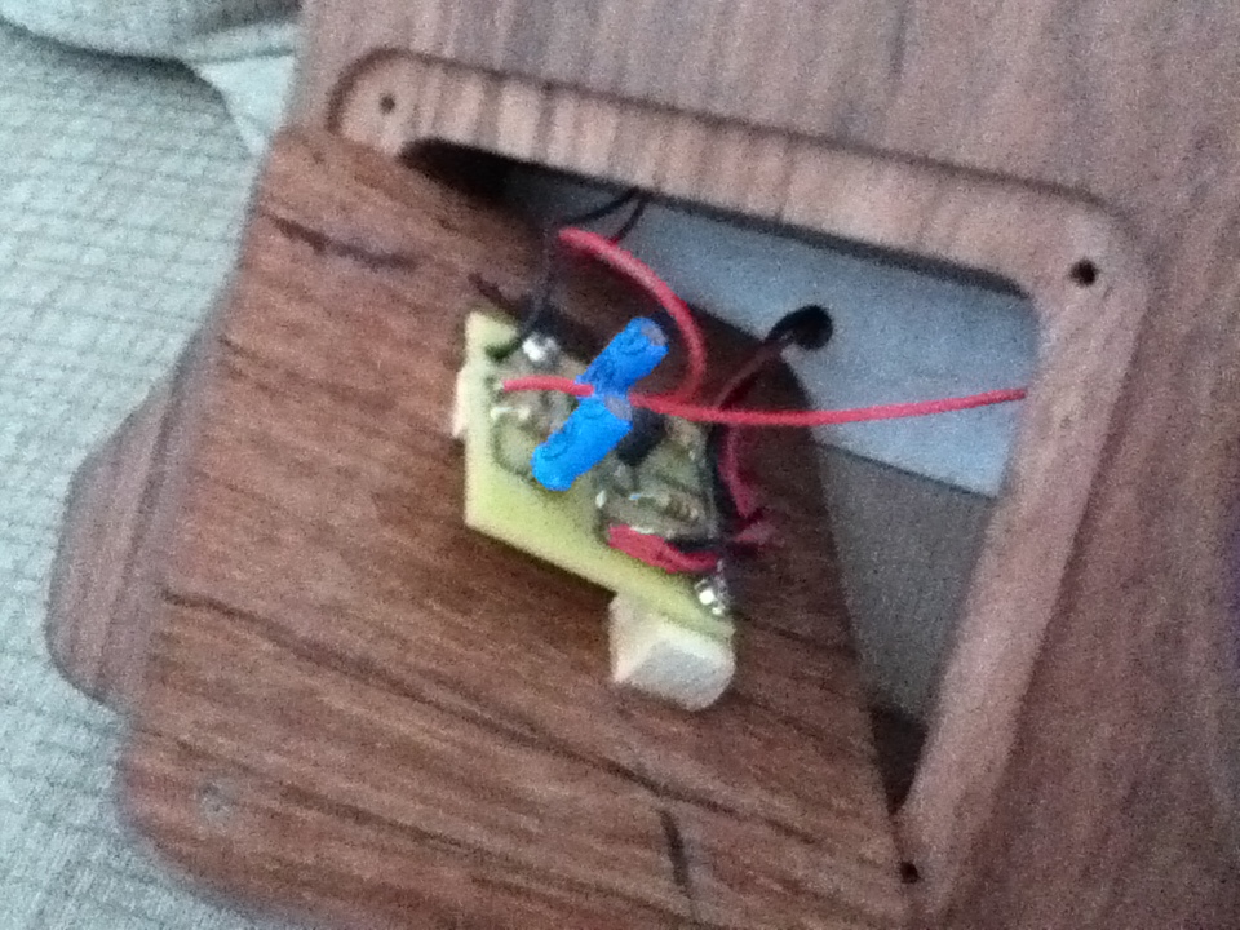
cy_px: 465
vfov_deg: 44.2
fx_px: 1146
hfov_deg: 56.8
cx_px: 620
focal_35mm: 32
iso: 1250
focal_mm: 3.85
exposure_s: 1/15
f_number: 2.4
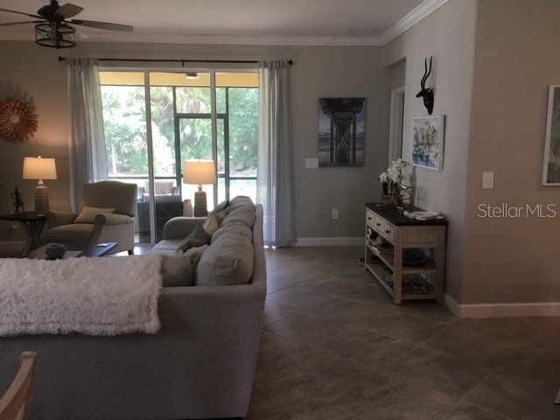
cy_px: 210
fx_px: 502
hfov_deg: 58.4
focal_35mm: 31
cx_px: 280
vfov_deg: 45.4
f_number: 2.4
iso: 40
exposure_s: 1/30
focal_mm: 3.3
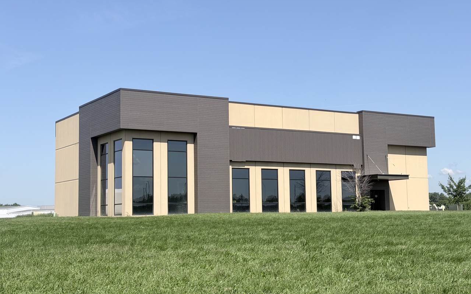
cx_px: 236
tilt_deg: +5.8
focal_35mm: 51
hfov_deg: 39.6
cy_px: 151
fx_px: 655
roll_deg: +1.4
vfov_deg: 25.3
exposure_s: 1/4878
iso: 64
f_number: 1.78
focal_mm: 6.76
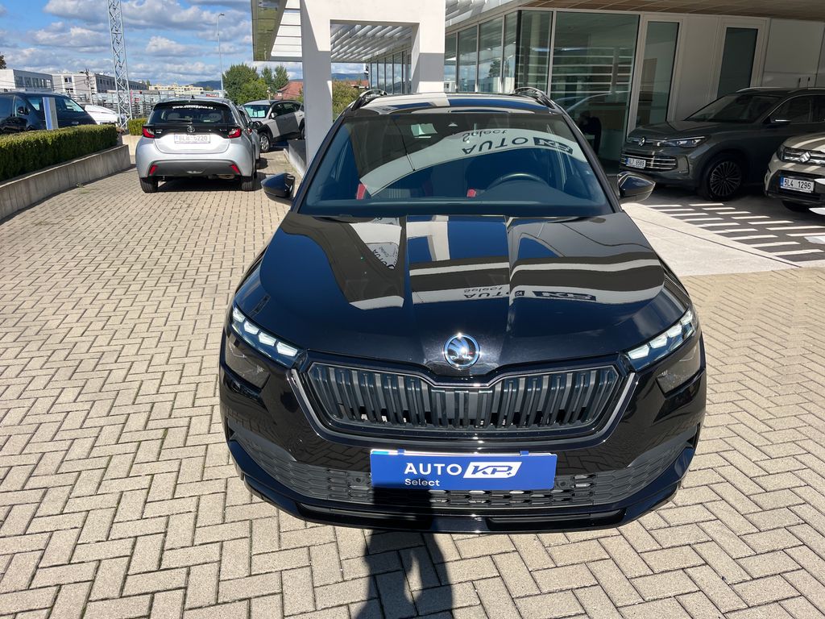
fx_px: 620
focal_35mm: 26
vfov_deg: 53.1
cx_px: 412
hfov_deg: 67.3
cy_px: 310
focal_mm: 5.1
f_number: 1.6
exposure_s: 1/2632
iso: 50
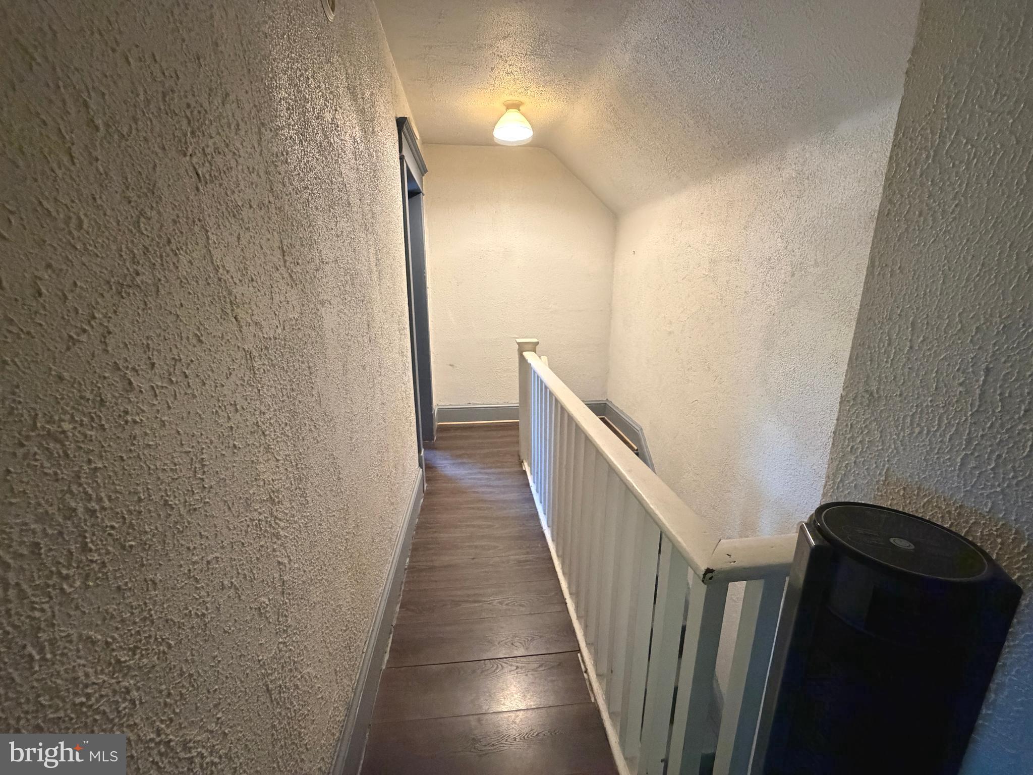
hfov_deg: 102.1
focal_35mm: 14
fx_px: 418
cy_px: 388
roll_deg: +0.0
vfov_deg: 85.7
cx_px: 516
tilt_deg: -14.5
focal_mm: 2.22
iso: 1000
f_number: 2.2
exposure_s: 1/60
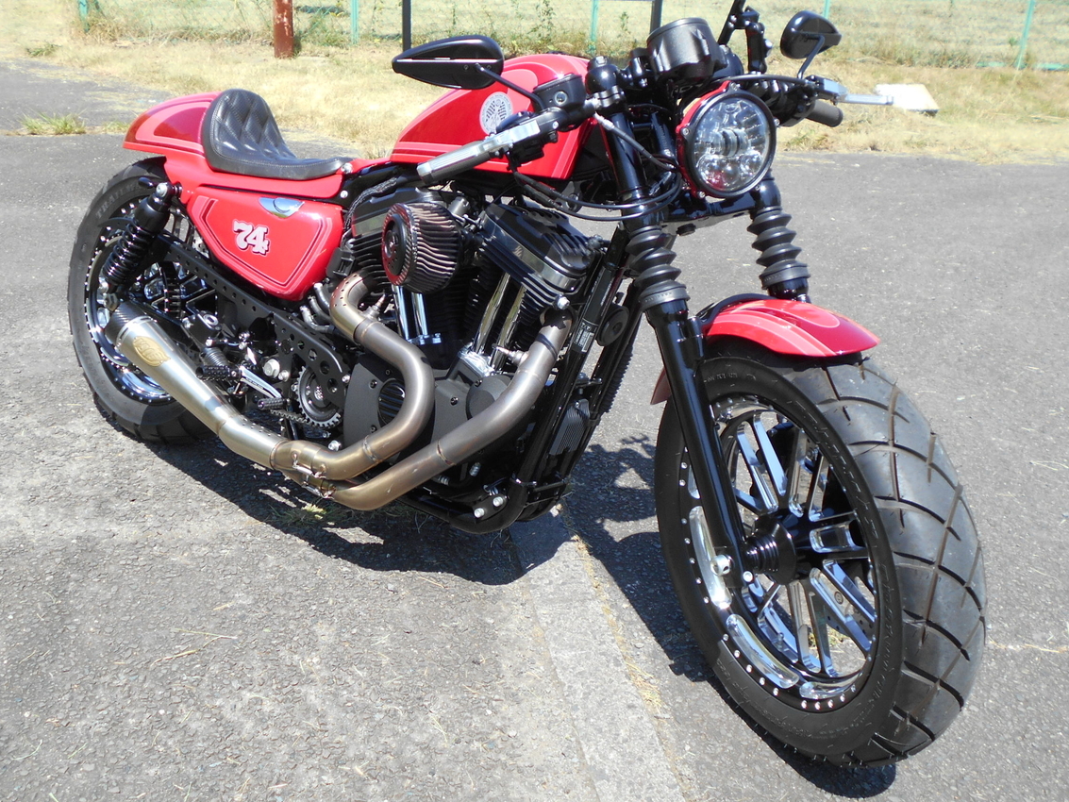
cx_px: 516
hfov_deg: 51.3
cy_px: 389
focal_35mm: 36
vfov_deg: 39.7
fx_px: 1112
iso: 80
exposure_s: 1/400
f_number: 3.6
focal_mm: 5.8
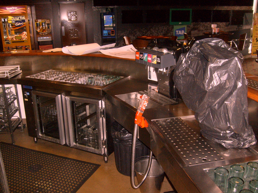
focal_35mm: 35
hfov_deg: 52.6
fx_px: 261
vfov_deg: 40.7
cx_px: 129
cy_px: 96
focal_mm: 5.8
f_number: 2.8
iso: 200
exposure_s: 1/45
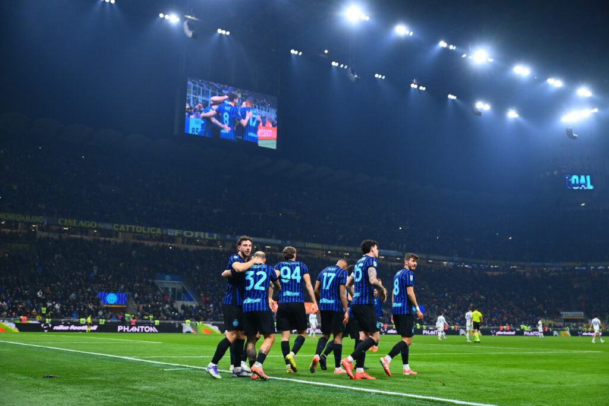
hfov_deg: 50.7
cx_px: 304
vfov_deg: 35.1
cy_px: 203
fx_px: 643
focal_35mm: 38
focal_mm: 38
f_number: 2.8
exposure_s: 1/1600
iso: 2000
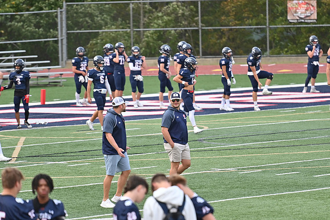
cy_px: 110
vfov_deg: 4.8
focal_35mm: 285
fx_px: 2613
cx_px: 165
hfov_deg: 7.2
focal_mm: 190
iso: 400
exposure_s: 1/1250
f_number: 3.5
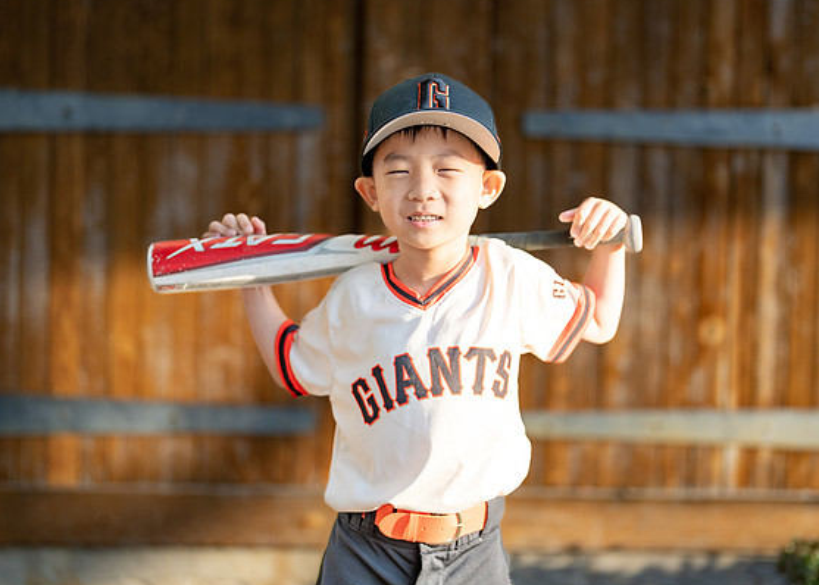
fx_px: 1419
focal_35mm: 61
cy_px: 270
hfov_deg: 32.2
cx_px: 433
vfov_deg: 23.3
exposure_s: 1/3200
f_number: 1.2
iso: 100
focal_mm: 50
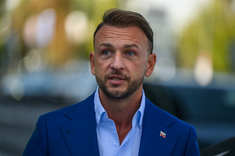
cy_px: 78
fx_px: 1305
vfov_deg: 6.9
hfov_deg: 10.3
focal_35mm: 200
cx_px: 118
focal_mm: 200
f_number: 2.8
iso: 250
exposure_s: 1/2000
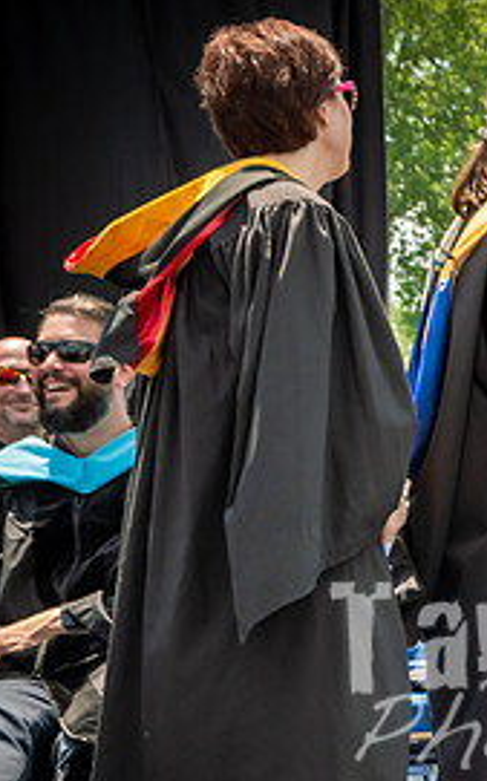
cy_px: 513
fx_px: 2276
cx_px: 996
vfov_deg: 19.4
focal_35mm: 107
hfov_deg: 11.0
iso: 200
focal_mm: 27
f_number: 7.1
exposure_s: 1/800
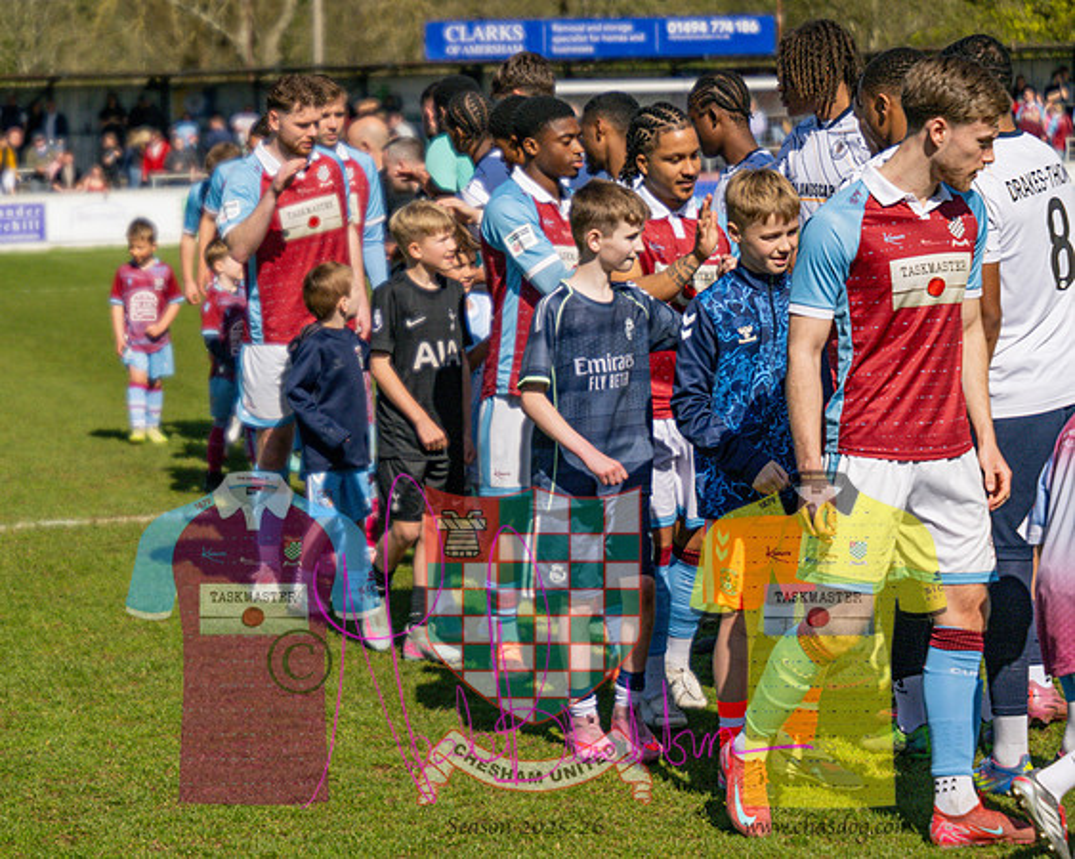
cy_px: 386
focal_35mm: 122
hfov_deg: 15.7
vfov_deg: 12.6
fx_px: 3890
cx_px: 360
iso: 400
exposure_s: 1/10000
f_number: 4
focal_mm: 98
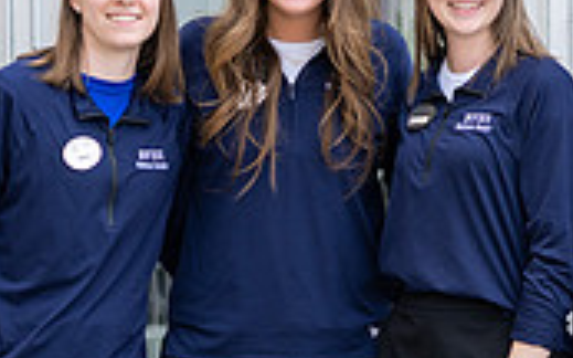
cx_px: 269
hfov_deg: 9.1
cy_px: 277
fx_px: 3606
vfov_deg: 5.7
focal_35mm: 231
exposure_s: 1/250
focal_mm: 58
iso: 200
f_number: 4
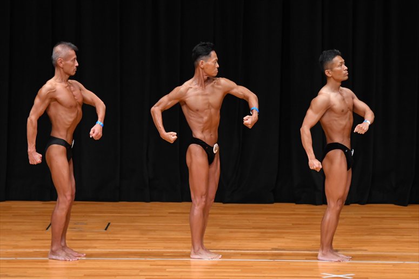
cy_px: 140
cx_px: 210
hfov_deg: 8.1
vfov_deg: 5.4
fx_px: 2967
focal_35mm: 255
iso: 3200
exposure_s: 1/400
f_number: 5.6
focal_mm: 170
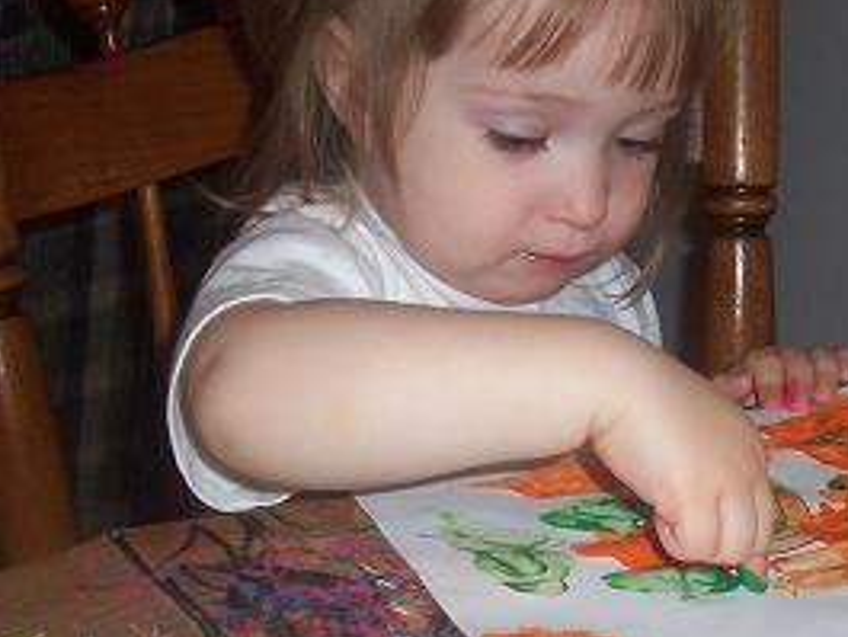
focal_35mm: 71
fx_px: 1740
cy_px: 389
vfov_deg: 20.7
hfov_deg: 27.0
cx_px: 656
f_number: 2.8
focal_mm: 5.6
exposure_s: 1/60
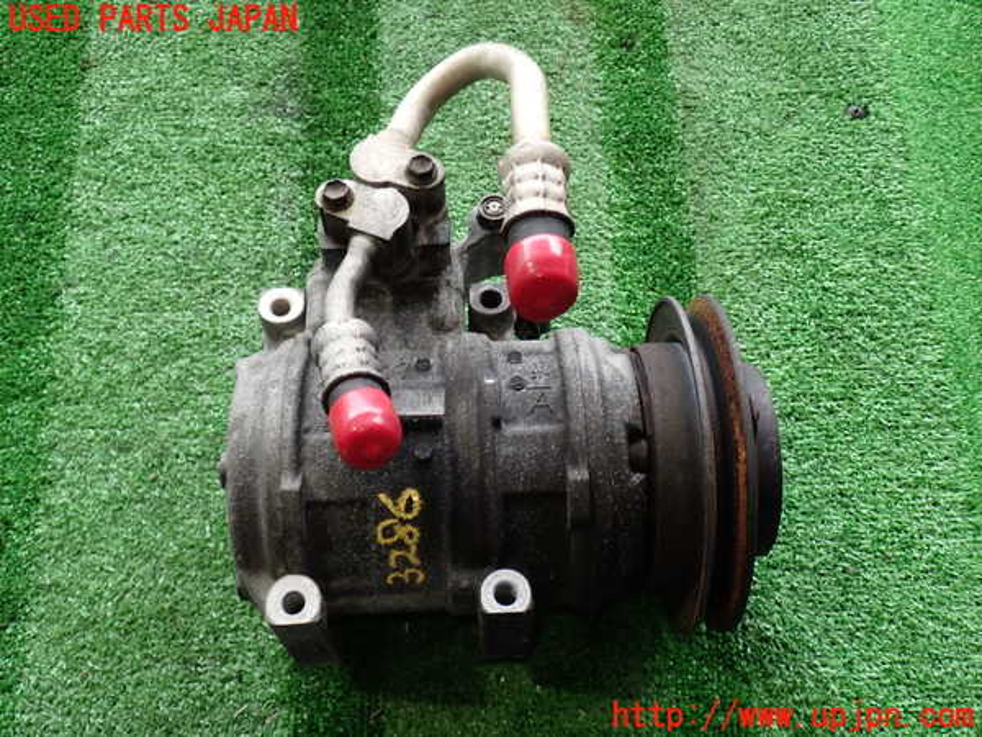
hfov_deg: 51.4
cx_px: 491
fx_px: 1021
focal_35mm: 36
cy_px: 368
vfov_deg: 39.7
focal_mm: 6.37
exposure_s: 1/50
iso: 200
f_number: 2.5
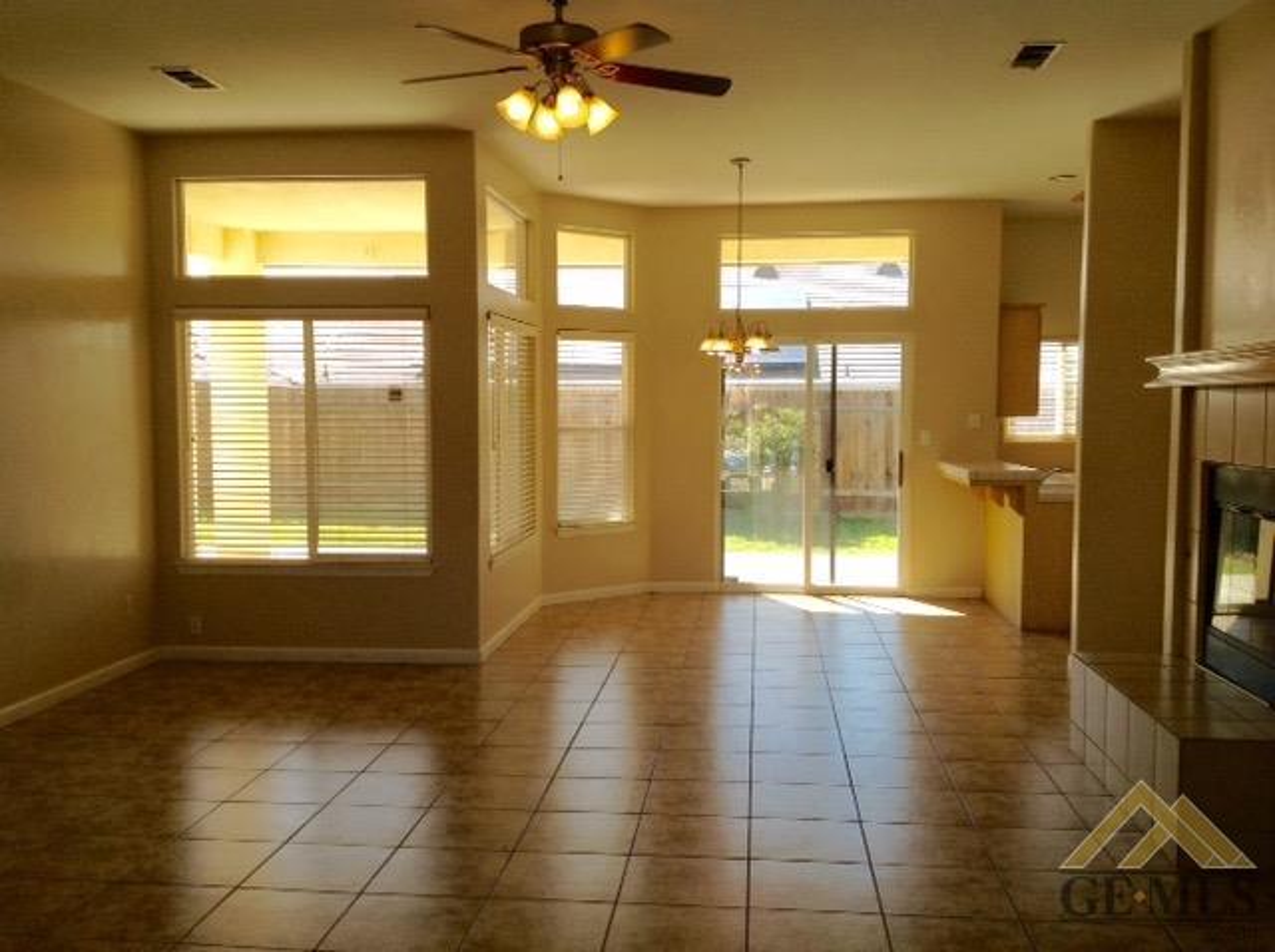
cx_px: 638
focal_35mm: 35
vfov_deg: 40.6
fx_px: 1287
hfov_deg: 52.7
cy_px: 476
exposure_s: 1/347
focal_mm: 4.28
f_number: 2.4
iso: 50
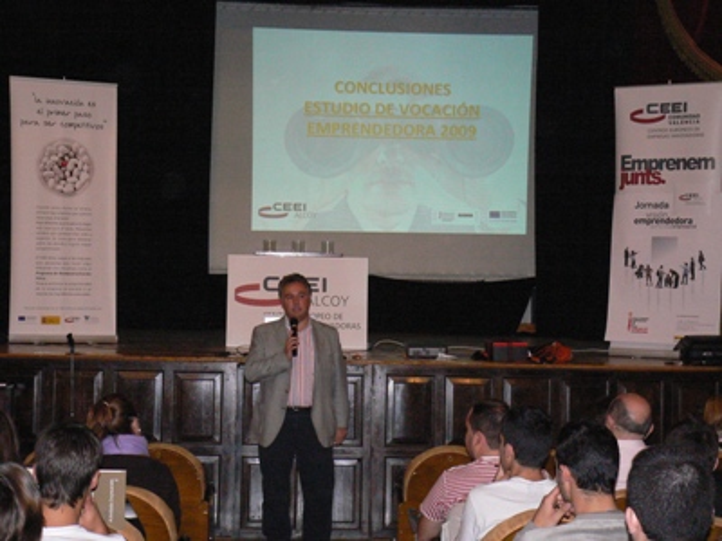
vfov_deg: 20.7
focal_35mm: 71
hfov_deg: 27.4
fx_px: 1481
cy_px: 270
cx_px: 361
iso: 400
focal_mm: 11.8
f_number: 3.2
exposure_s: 1/30
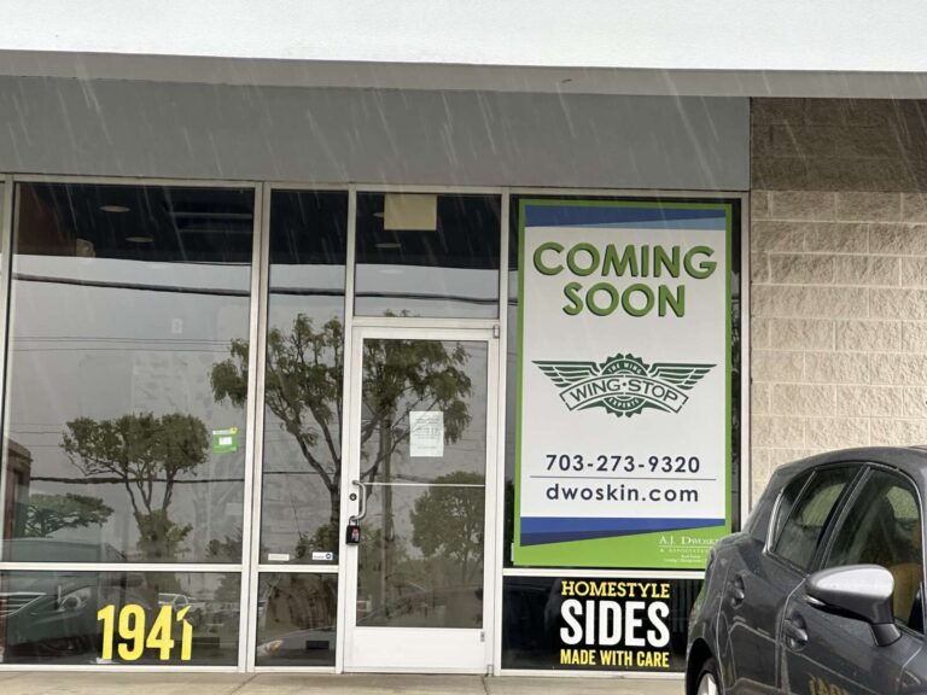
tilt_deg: +8.6
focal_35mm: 77
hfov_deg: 25.3
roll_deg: -1.2
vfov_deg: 19.1
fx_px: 2062
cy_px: 348
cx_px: 464
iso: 100
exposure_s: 1/99
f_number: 2.8
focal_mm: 9
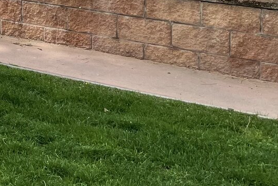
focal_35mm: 97
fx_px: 749
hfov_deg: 17.3
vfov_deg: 13.0
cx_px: -218
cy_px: -129
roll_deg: +1.8
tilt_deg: -3.3
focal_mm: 4.2
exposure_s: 1/1916
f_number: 1.6
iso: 32
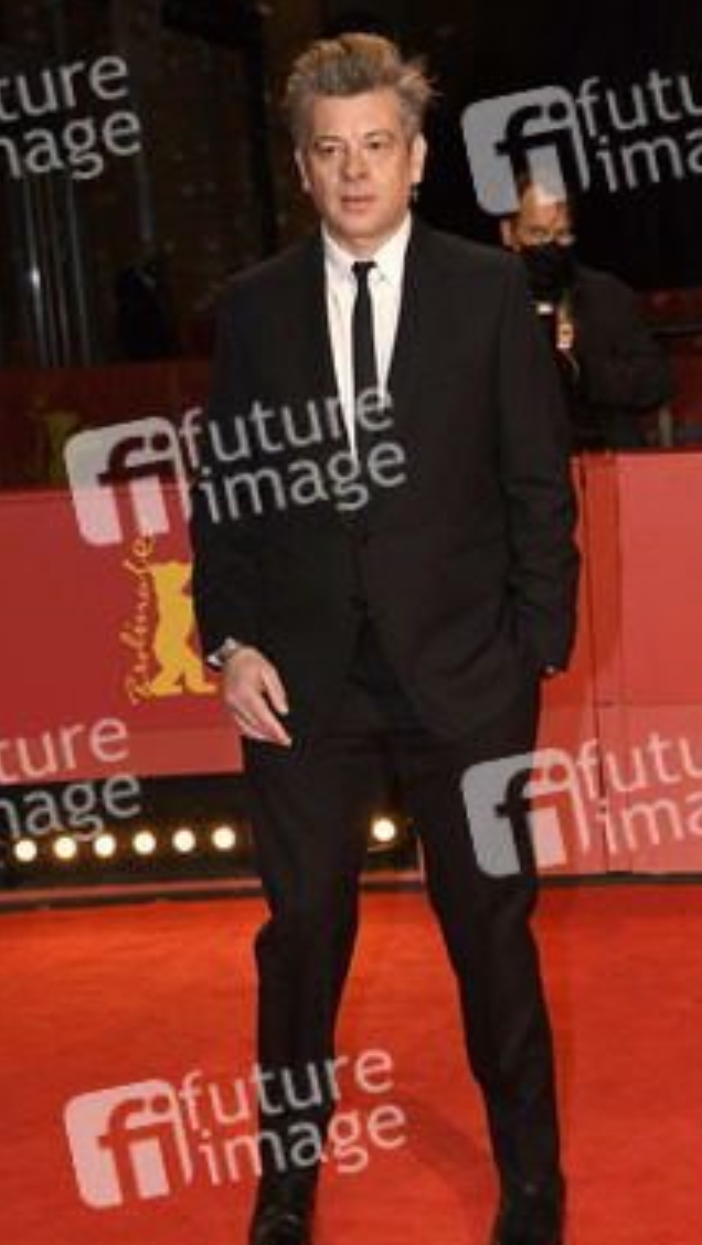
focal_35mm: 69
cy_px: 632
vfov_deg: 30.6
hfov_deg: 17.5
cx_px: 331
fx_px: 2279
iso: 800
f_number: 5.6
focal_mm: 62
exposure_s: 1/250
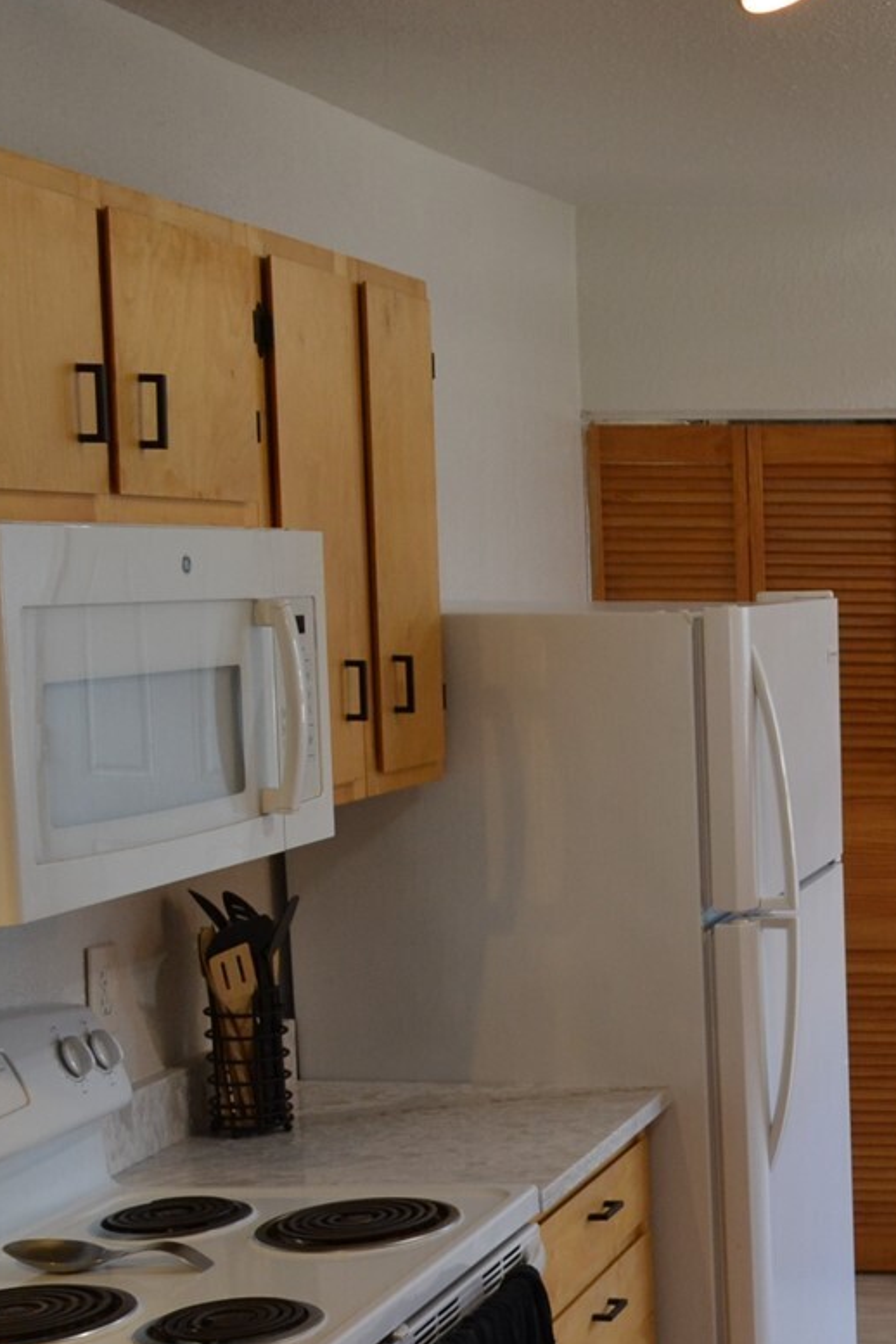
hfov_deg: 20.7
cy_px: 874
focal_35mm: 59
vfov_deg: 33.7
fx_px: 2202
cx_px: 1200
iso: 400
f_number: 5.6
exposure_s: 1/50
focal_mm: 18
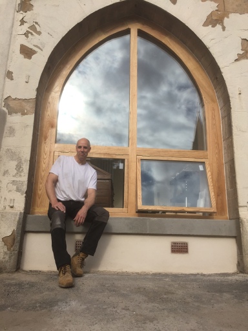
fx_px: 277
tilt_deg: +15.6
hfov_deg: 48.2
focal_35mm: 29
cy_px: 166
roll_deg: -1.2
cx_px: 124
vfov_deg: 61.7
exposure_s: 1/1980
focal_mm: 4.15
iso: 32
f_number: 2.2
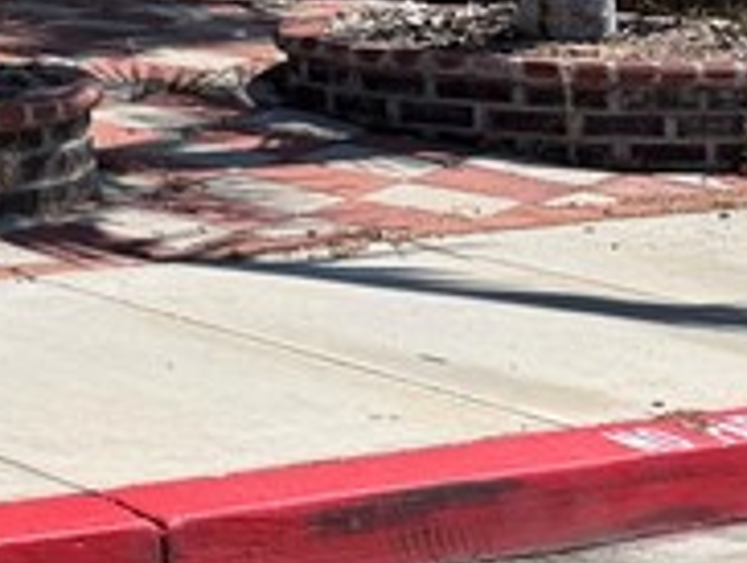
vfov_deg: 10.7
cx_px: -1235
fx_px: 2917
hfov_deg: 11.2
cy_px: -210
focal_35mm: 135
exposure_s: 1/6711
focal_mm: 6.76
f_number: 1.78
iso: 80
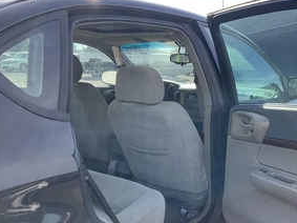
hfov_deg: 44.9
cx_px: 206
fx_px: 352
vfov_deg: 34.8
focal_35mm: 41
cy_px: 145
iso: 25
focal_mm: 3
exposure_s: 1/482
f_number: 1.8
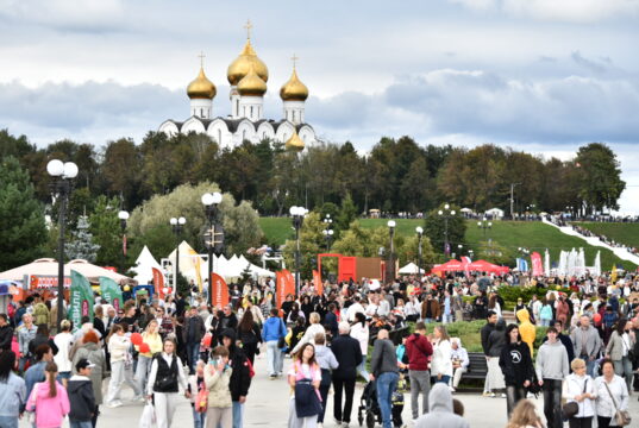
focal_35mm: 110
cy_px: 214
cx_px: 320
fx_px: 1956
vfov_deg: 12.5
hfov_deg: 18.6
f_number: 4
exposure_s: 1/2500
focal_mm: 110
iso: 400
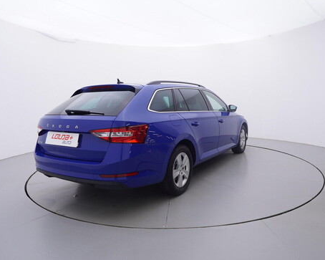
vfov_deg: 55.7
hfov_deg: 66.8
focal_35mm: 26
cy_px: 130
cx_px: 175
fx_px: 246
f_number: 5
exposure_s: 1/80
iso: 200
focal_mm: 15
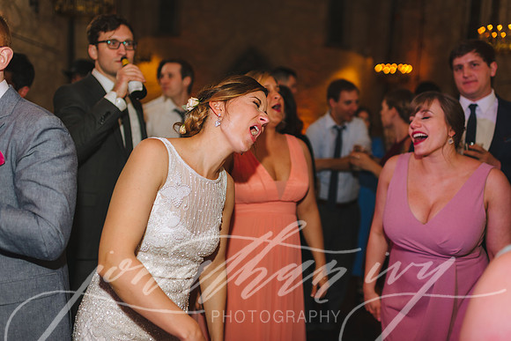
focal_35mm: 35
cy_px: 170
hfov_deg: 54.4
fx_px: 497
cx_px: 256
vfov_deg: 37.9
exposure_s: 1/200
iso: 640
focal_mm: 35
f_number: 2
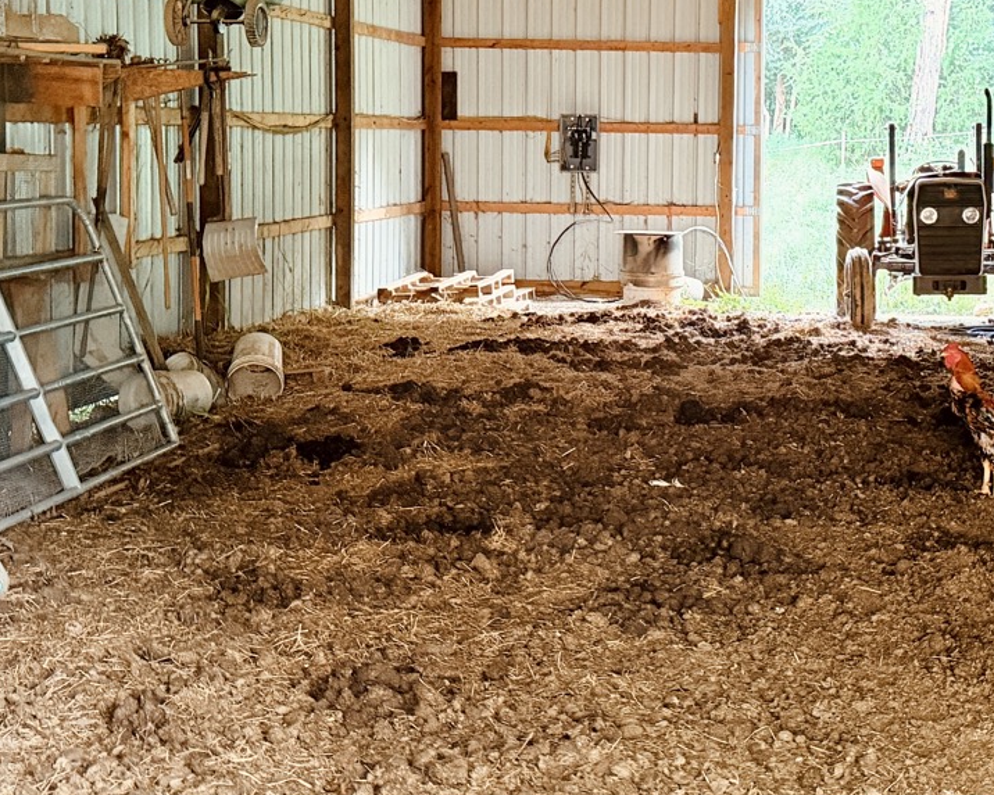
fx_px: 1971
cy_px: 297
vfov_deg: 22.8
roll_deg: -1.2
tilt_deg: -4.7
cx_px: 732
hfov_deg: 27.9
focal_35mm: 67
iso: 1000
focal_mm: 6.76
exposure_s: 1/37
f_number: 1.78
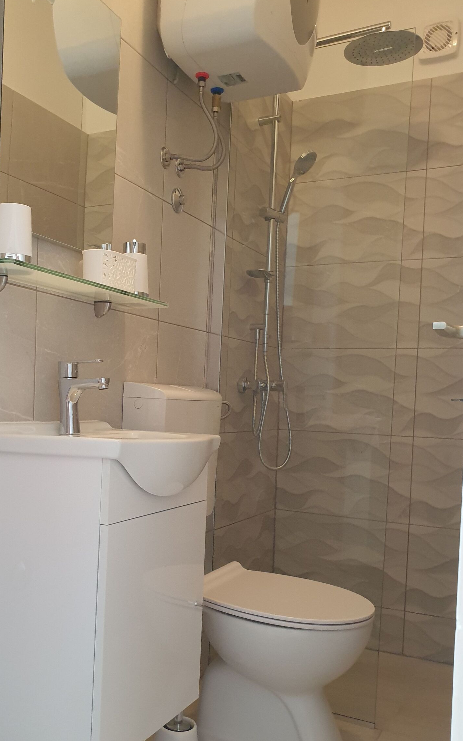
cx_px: 153
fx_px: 686
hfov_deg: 36.9
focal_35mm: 34
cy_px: 421
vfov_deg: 56.5
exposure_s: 1/50
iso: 320
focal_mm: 4.3
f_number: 2.4
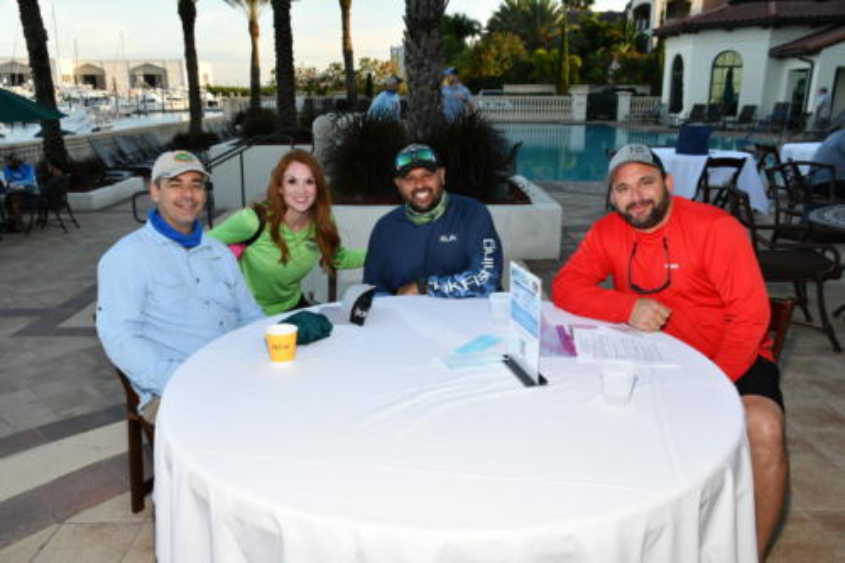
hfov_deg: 61.9
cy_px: 282
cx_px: 422
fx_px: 704
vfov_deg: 43.6
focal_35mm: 30
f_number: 9
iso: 500
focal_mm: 20
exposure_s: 1/250
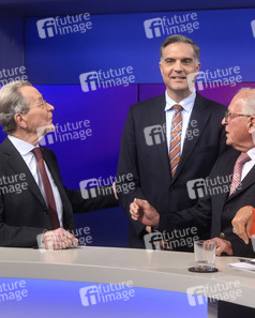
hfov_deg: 23.7
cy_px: 160
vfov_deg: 29.6
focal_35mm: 64
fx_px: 603
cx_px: 186
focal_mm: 30
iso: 640
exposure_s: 1/250
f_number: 2.2
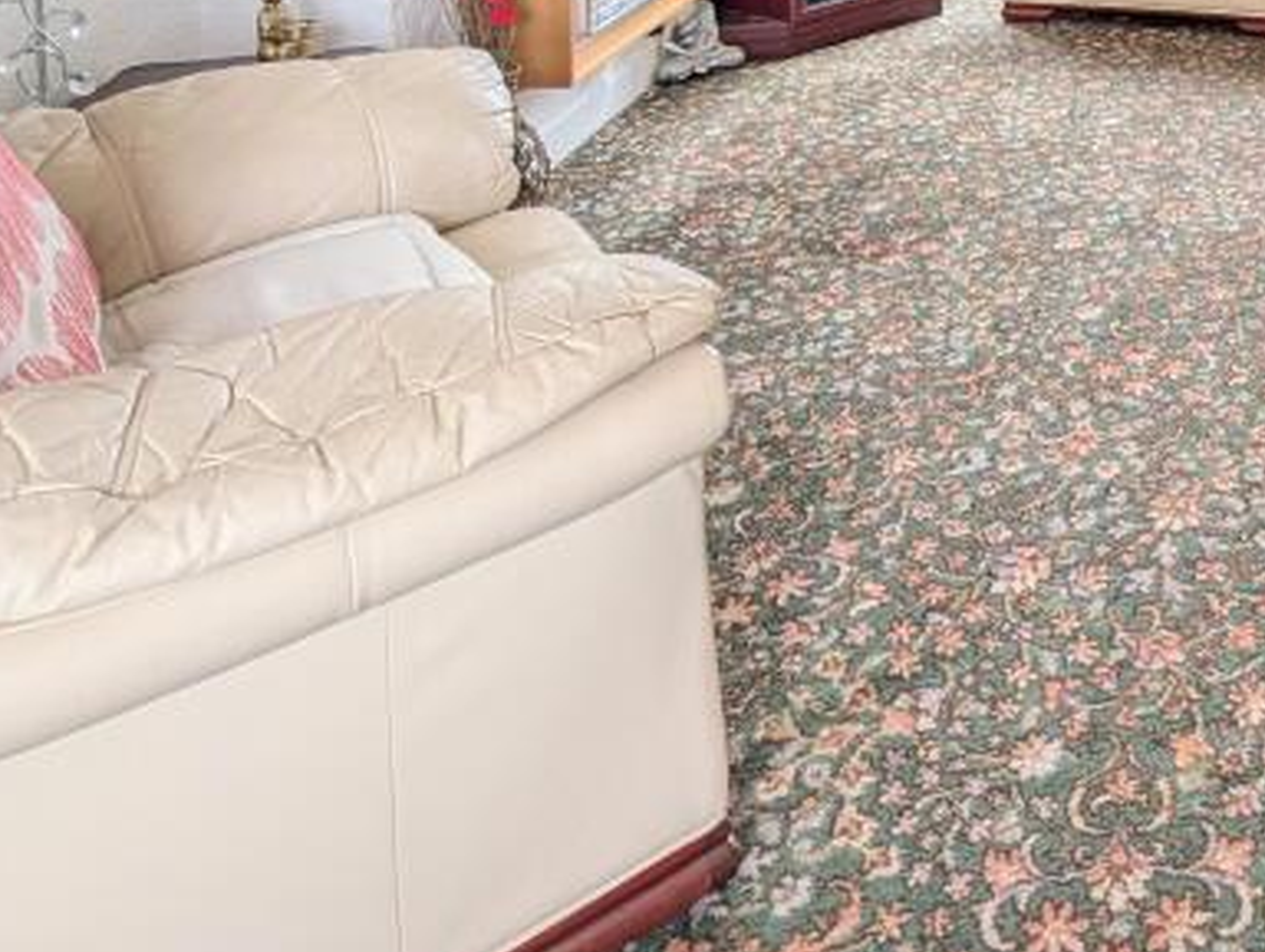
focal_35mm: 32
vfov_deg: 33.6
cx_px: 1229
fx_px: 1171
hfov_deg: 48.2
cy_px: -255
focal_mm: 2.02
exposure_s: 1/316
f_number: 1.7
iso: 104
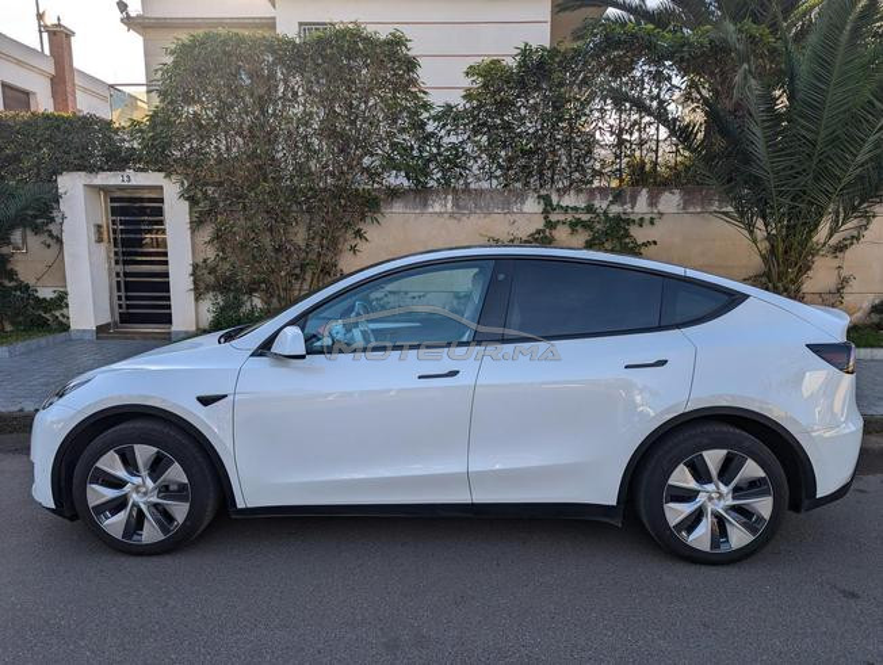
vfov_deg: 56.9
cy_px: 332
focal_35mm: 24
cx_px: 442
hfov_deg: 71.5
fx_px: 613
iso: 27
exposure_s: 1/599
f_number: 1.85
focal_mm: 6.81
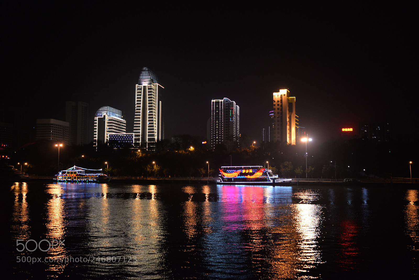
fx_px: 396
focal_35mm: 34
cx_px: 210
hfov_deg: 55.8
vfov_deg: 38.9
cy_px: 140
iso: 1250
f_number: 2.2
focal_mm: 34
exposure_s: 1/100
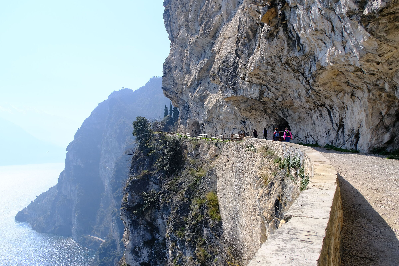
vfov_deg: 45.0
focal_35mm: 29
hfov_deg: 63.7
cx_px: 200
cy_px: 133
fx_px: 321
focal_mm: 19.6
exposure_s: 1/500
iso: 320
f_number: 7.1
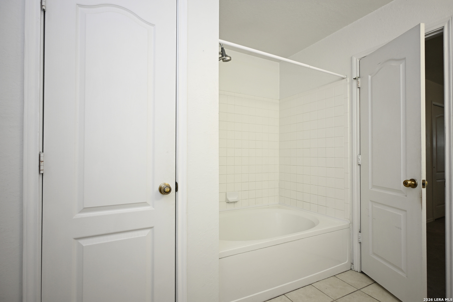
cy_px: 151
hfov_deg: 90.0
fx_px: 226
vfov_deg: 67.4
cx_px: 226
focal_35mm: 18
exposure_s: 1/20
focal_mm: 12
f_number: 3.5
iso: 80
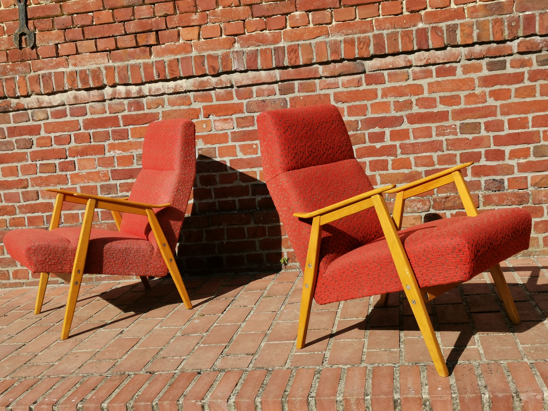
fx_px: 697
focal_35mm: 44
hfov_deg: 42.9
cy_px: 206
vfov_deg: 32.9
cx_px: 274
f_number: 1.8
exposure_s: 1/2558
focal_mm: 5.58
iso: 50
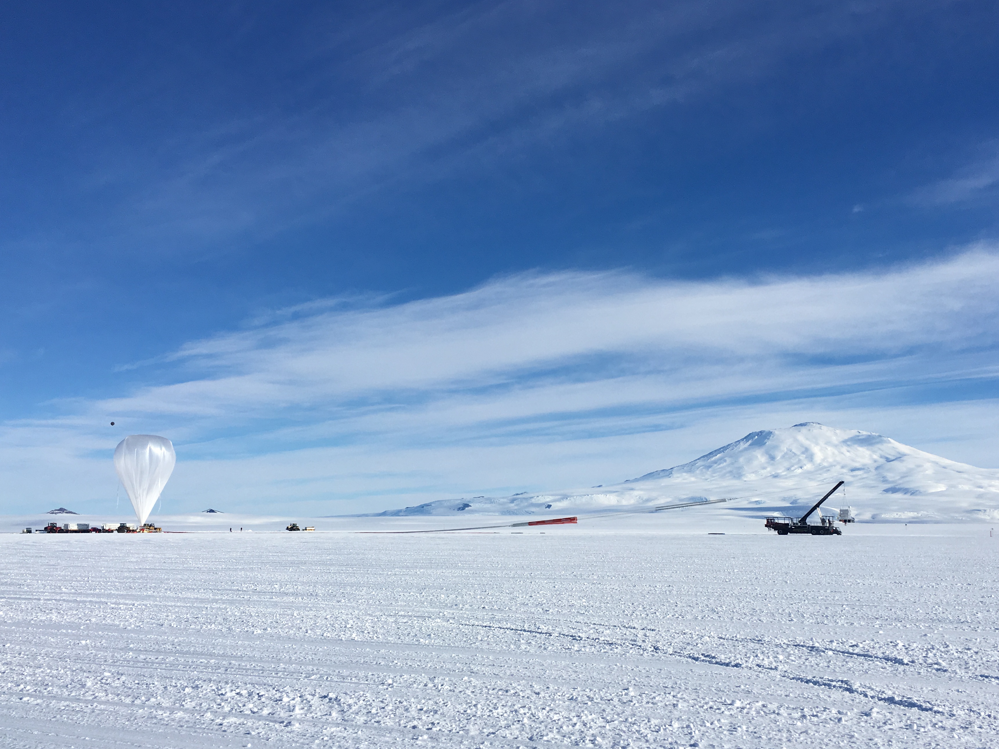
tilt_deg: +8.4
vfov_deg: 41.7
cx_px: 534
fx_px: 981
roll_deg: +0.4
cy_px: 426
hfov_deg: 53.9
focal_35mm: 34
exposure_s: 1/5495
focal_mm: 4.15
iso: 25
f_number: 2.2
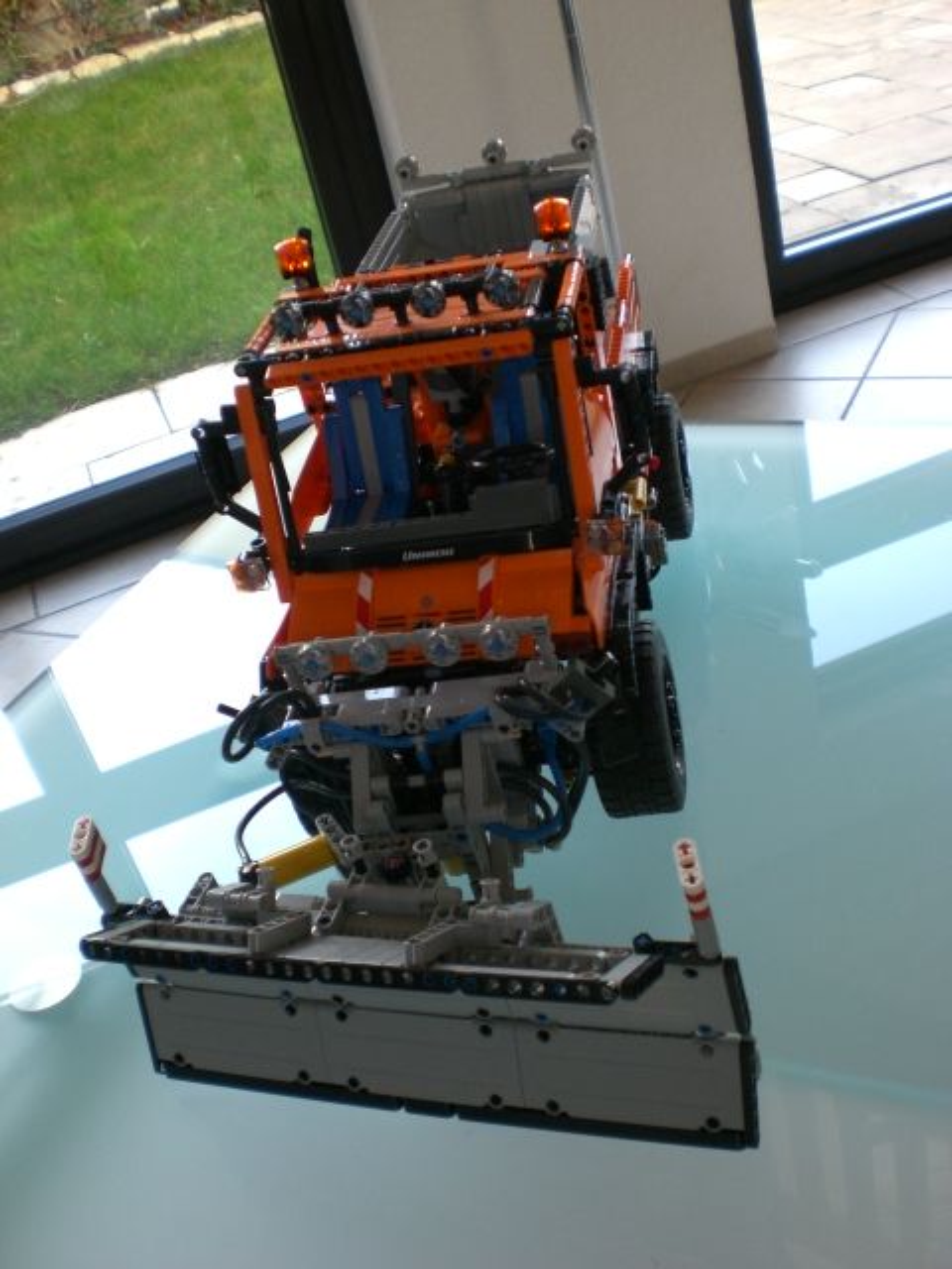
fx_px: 1393
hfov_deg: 37.7
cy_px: 634
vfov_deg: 49.0
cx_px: 476
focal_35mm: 38
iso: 100
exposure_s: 1/60
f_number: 3.1
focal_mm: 6.3
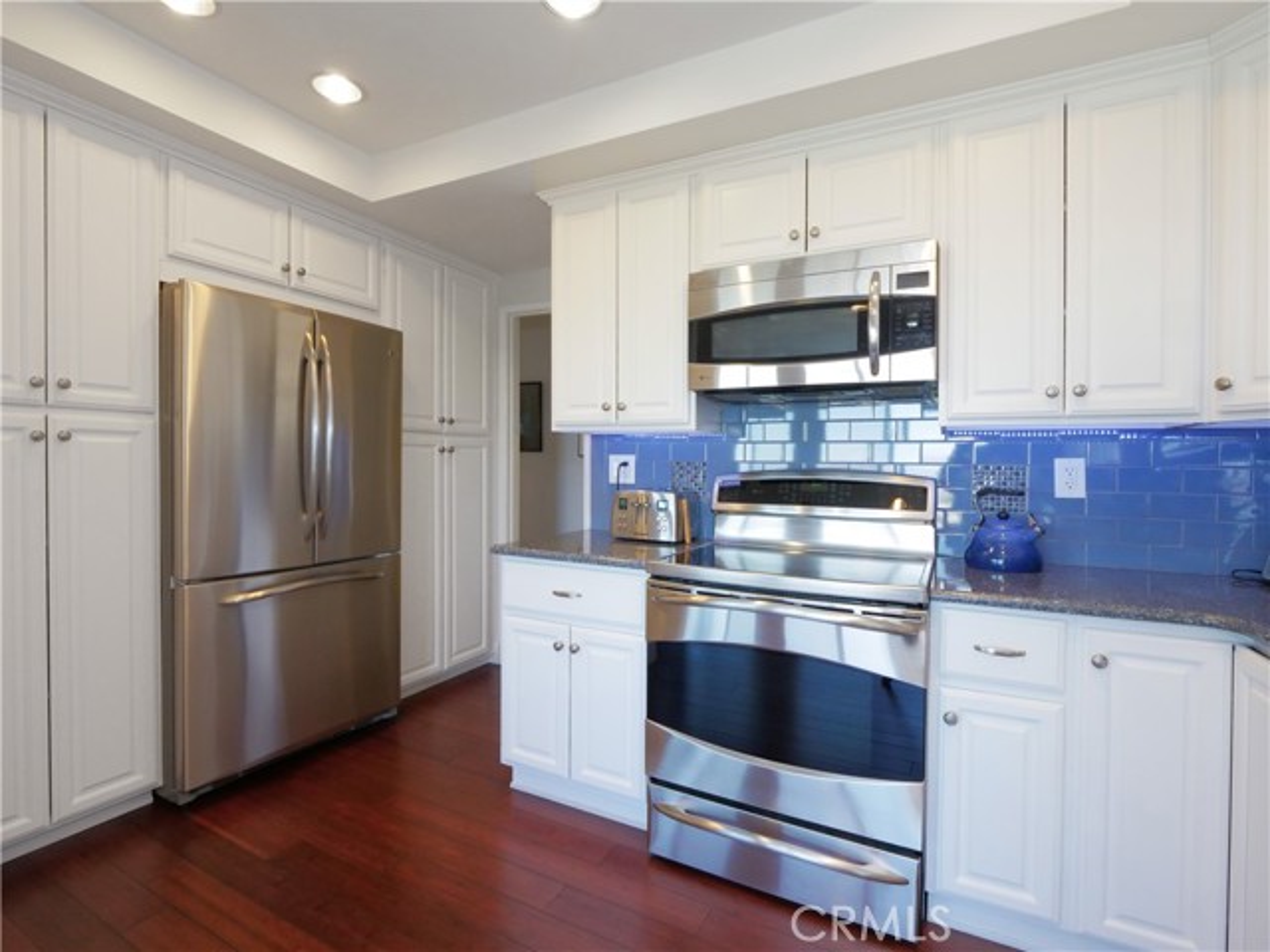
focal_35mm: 16
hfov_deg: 94.5
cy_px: 476
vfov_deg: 78.1
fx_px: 587
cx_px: 635
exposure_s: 1/60
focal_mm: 8
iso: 1600
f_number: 8
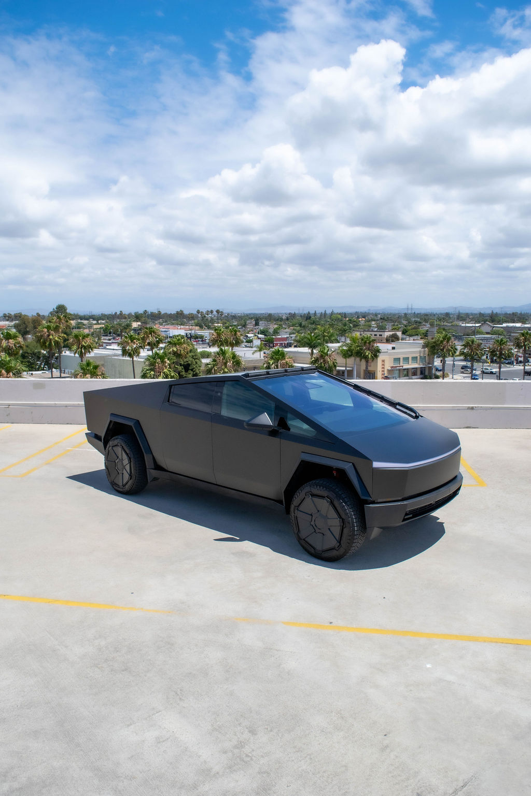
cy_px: 398
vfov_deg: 67.4
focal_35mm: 27
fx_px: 597
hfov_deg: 47.9
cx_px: 266
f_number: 7.1
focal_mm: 18
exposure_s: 1/2000
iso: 400
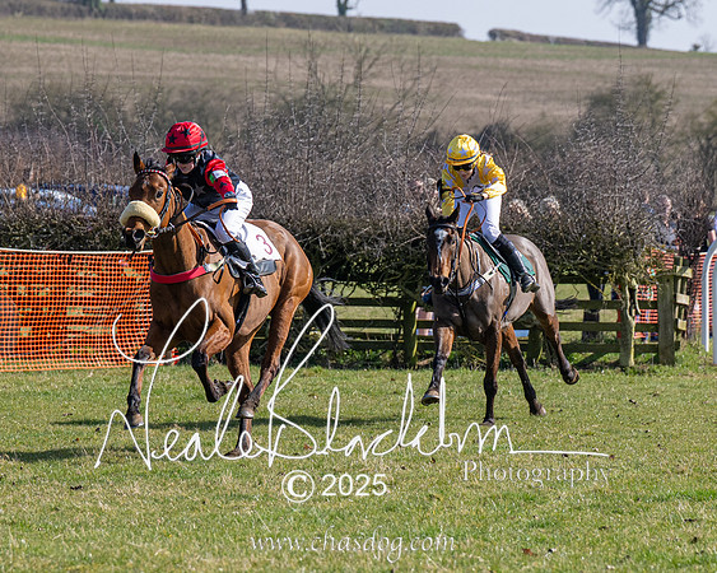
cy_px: 286
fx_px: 5523
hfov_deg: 7.4
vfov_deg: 5.9
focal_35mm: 260
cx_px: 202
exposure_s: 1/2000
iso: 200
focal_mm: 105
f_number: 4
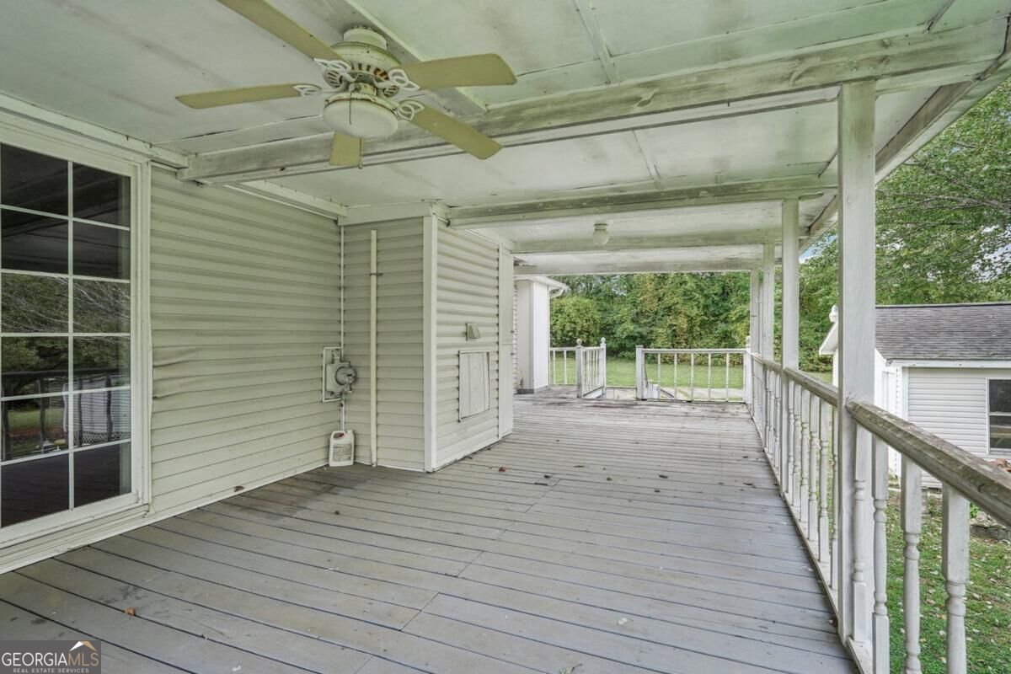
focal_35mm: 16
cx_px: 506
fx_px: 449
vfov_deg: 73.7
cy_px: 337
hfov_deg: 96.7
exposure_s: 1/100
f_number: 8
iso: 400
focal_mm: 16
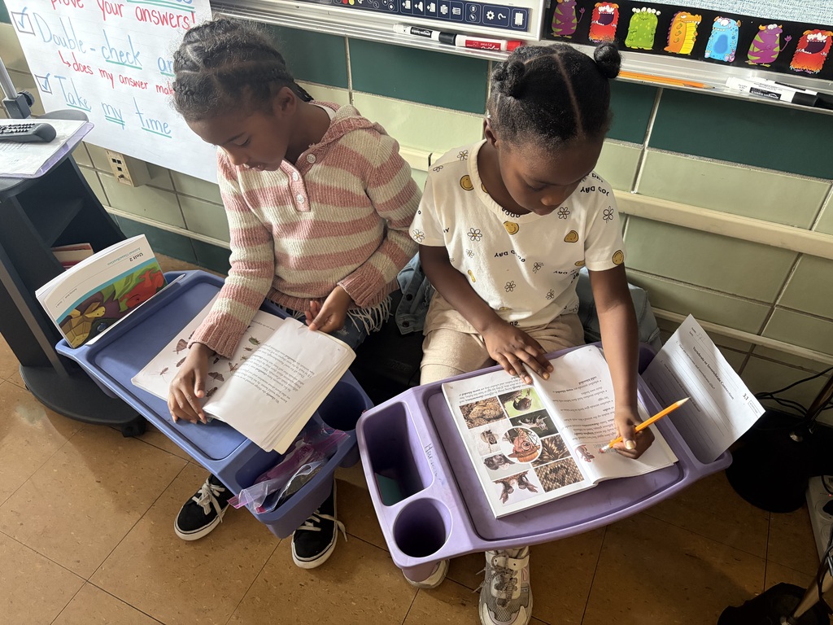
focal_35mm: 26
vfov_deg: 53.1
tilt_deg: -42.4
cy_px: 312
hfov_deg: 67.3
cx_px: 416
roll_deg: +2.3
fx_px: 626
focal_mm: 5.96
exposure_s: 1/60
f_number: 1.6
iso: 400
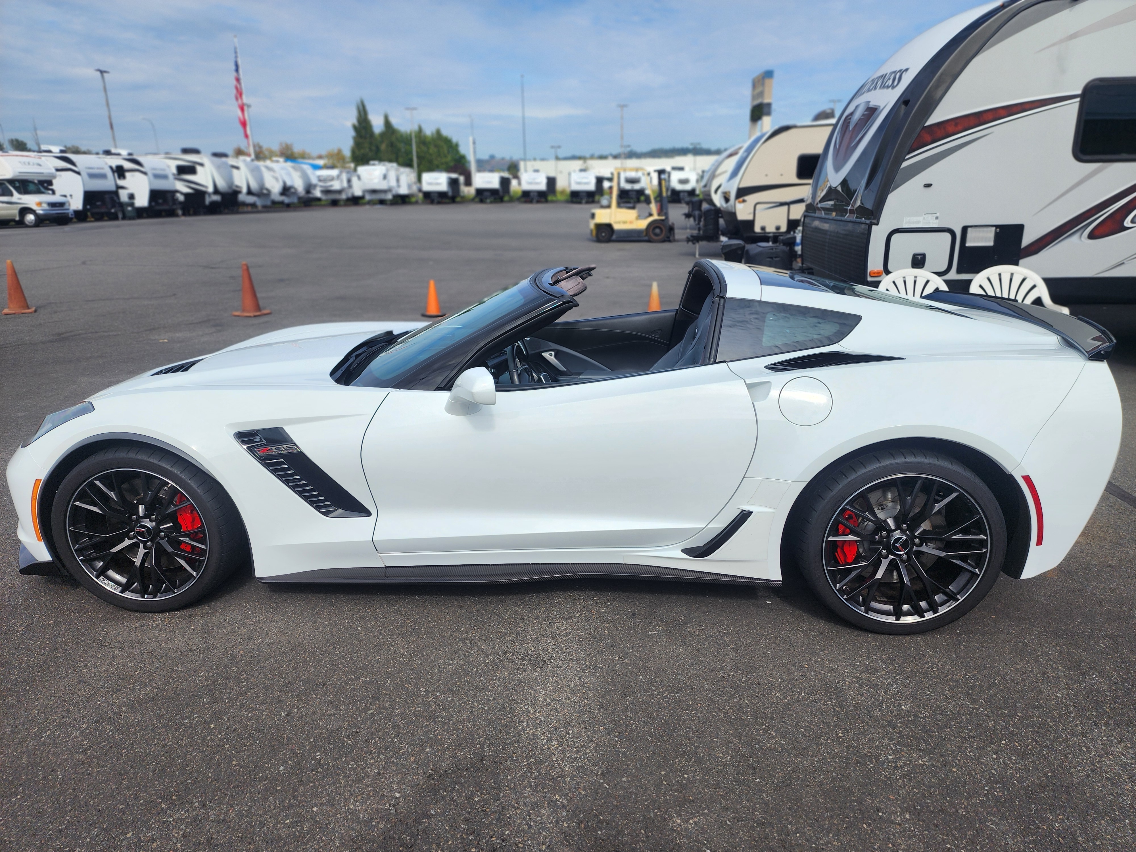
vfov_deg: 58.9
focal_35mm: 23
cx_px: 568
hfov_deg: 73.9
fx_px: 755
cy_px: 426
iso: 12
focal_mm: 6.4
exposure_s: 1/1290
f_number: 1.8
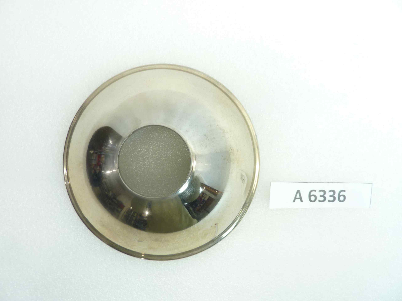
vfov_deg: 54.9
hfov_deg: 69.4
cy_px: 150
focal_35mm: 25
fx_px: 290
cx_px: 201
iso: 80
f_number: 3.3
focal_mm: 4.1
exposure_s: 1/13
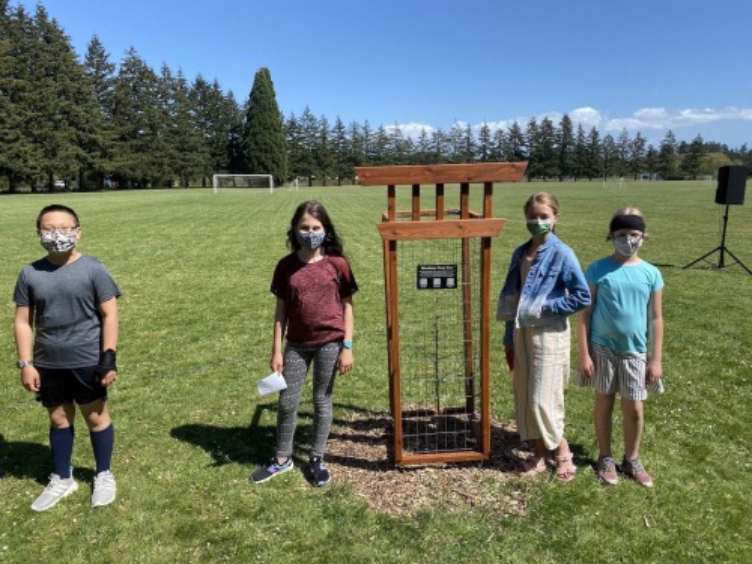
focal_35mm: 26
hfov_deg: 67.3
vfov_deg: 53.1
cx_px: 376
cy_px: 282
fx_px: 565
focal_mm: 4.25
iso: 32
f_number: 1.8
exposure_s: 1/2183
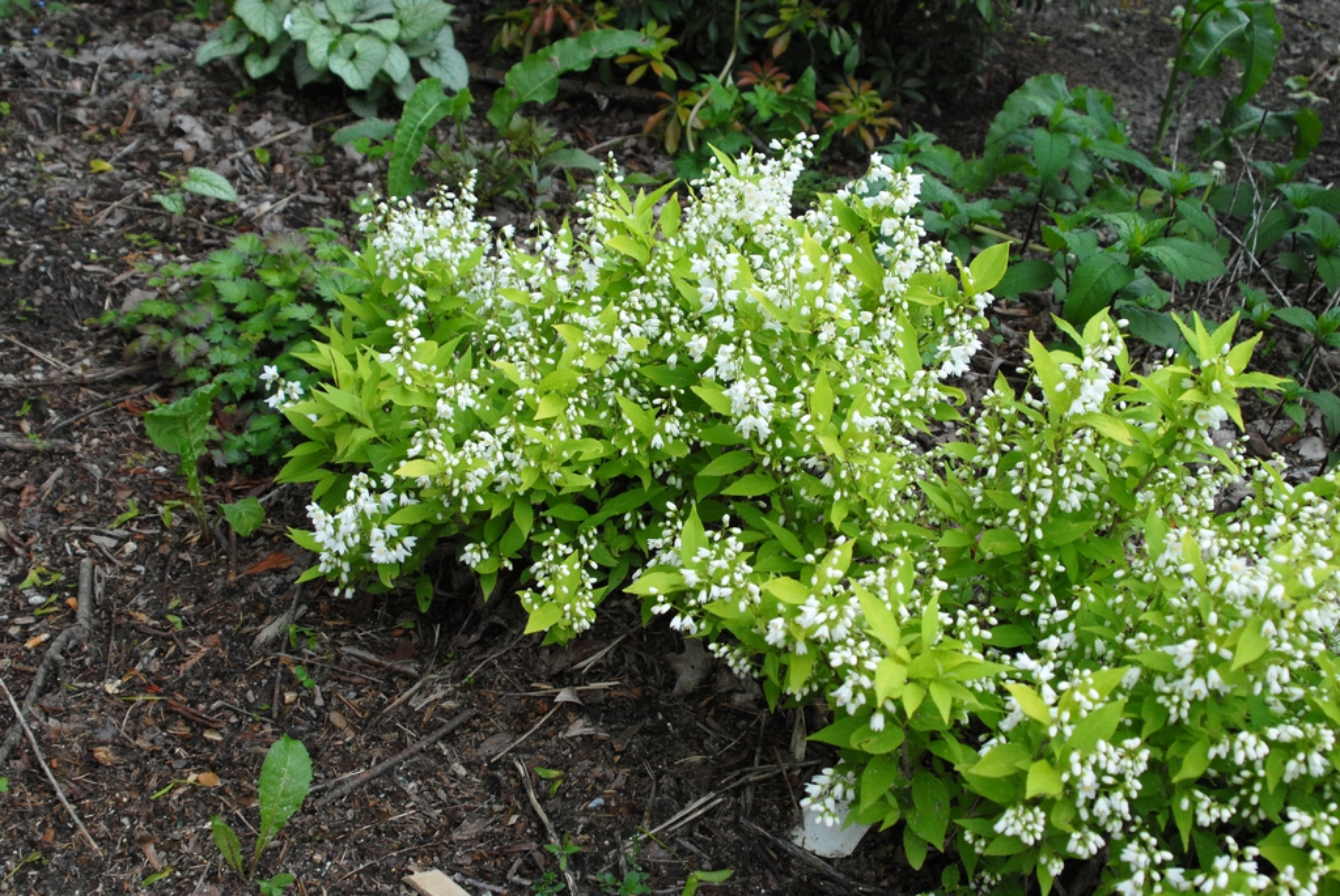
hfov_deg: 46.4
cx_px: 670
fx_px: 1565
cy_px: 448
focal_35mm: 42
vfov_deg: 32.0
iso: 400
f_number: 6.3
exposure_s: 1/160
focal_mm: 28
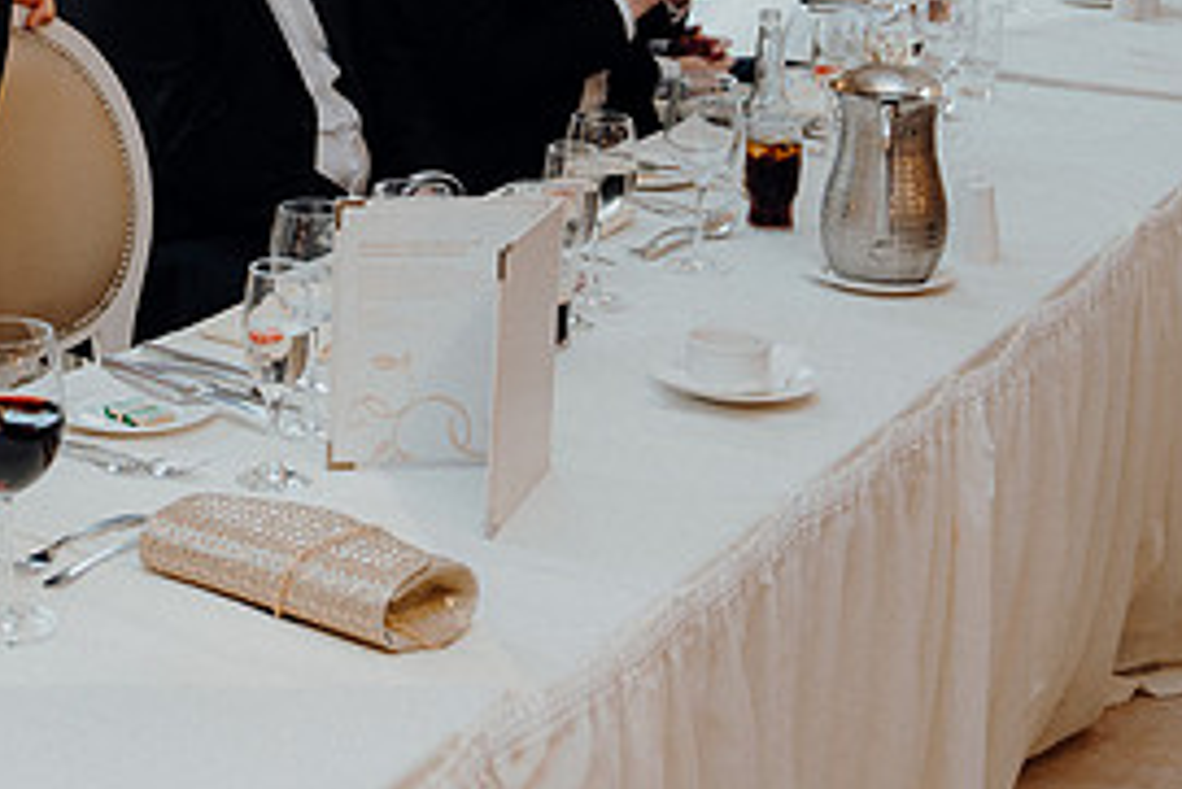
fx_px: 2464
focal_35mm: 75
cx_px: 96
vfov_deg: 17.8
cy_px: -2
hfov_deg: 26.0
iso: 1000
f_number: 3.5
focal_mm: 35
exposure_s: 1/160
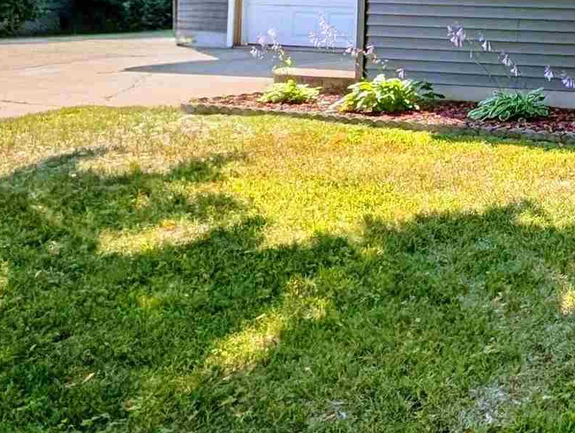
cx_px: 886
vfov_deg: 29.0
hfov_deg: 27.1
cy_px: -27
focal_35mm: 46
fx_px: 765
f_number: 1.7
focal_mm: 2.02
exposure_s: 1/4505
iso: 35
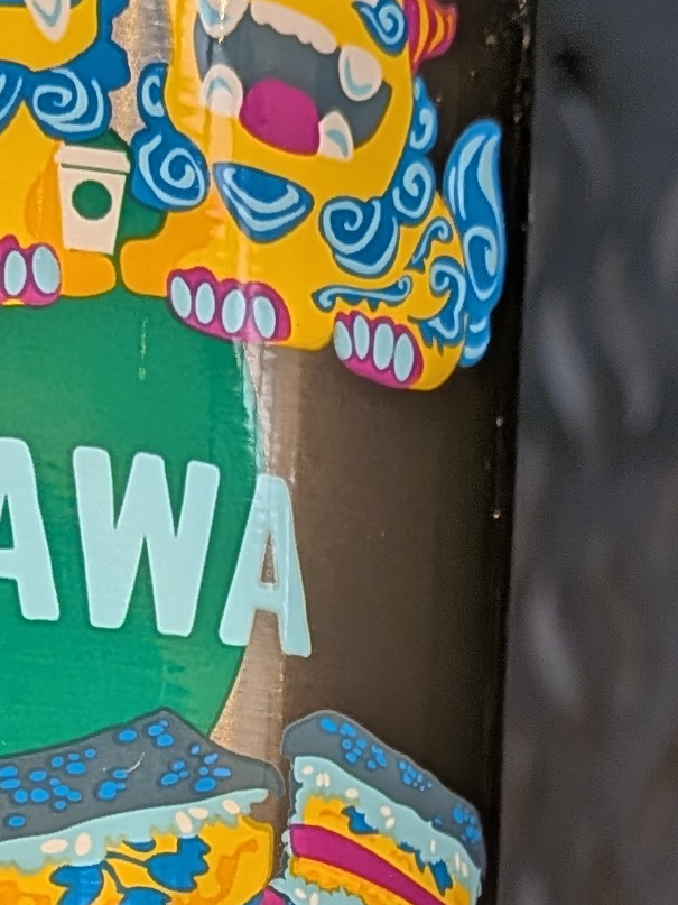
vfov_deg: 16.0
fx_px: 3109
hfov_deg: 12.4
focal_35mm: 119
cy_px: 1024
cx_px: 138
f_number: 1.7
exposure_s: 1/120
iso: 72
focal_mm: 4.53
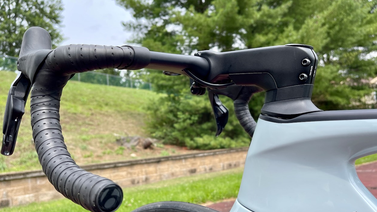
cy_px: 136
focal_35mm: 29
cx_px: 185
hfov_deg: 66.1
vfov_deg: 39.8
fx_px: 290
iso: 32
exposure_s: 1/1493
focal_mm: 5.1
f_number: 1.6
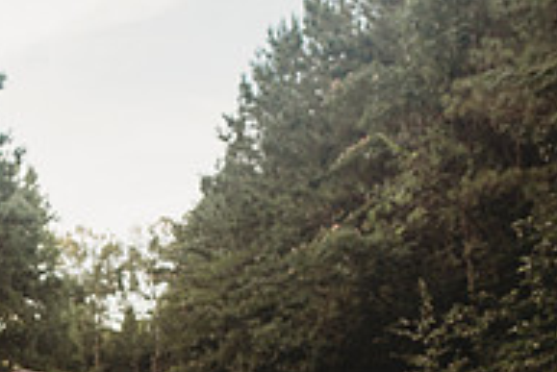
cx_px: -84
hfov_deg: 25.6
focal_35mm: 72
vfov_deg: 18.1
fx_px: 1115
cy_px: 440
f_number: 2.8
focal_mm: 24
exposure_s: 1/500
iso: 160
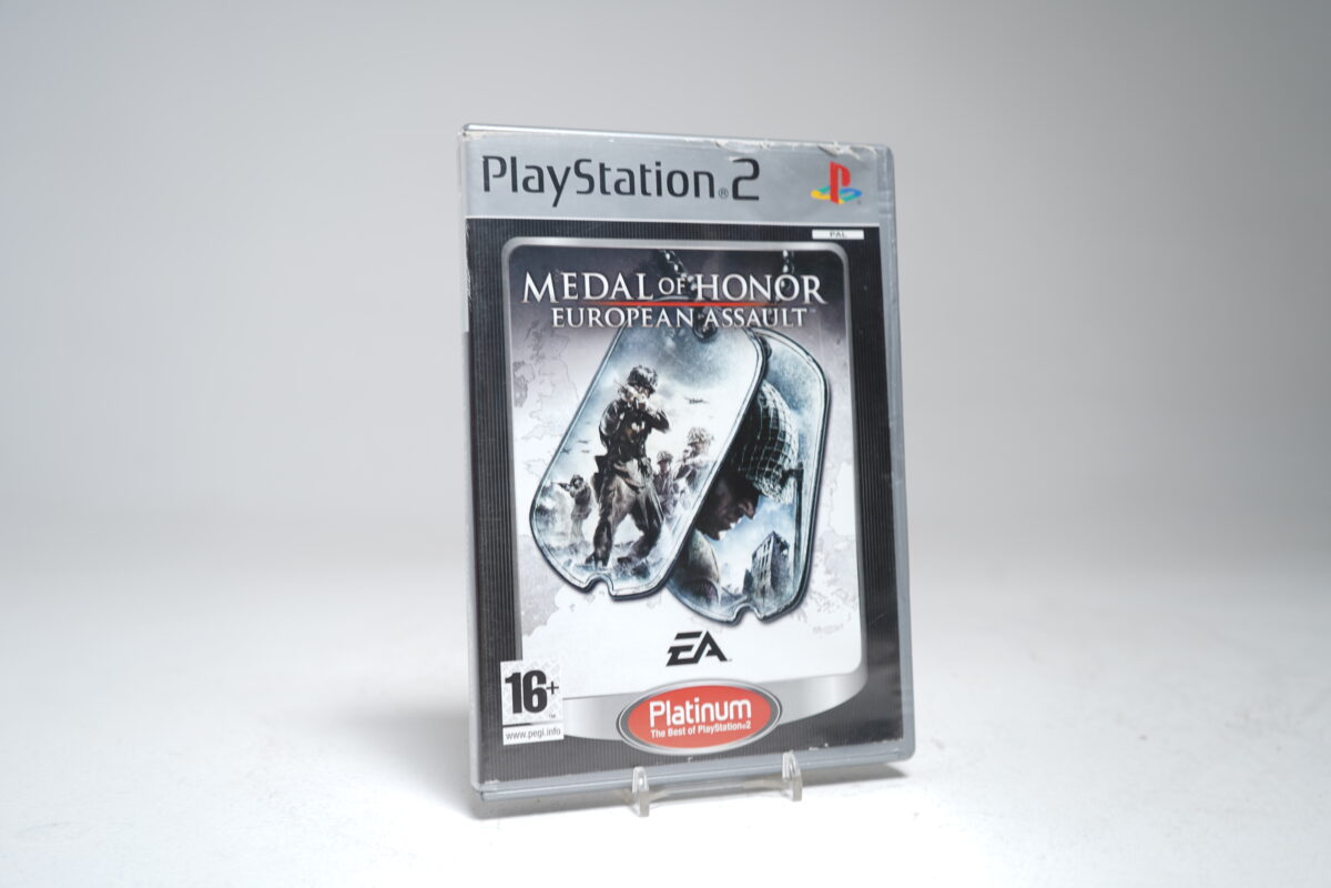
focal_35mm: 35
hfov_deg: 54.4
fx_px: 1294
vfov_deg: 37.9
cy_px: 444
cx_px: 666
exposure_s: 1/3
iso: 64
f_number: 5
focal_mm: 35
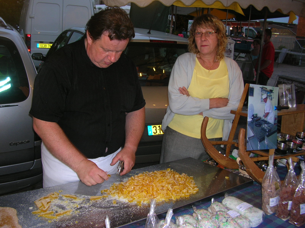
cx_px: 152
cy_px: 114
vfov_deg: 40.7
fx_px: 308
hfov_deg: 52.6
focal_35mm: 35
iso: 50
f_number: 2.8
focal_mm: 5.8
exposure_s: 1/60.1
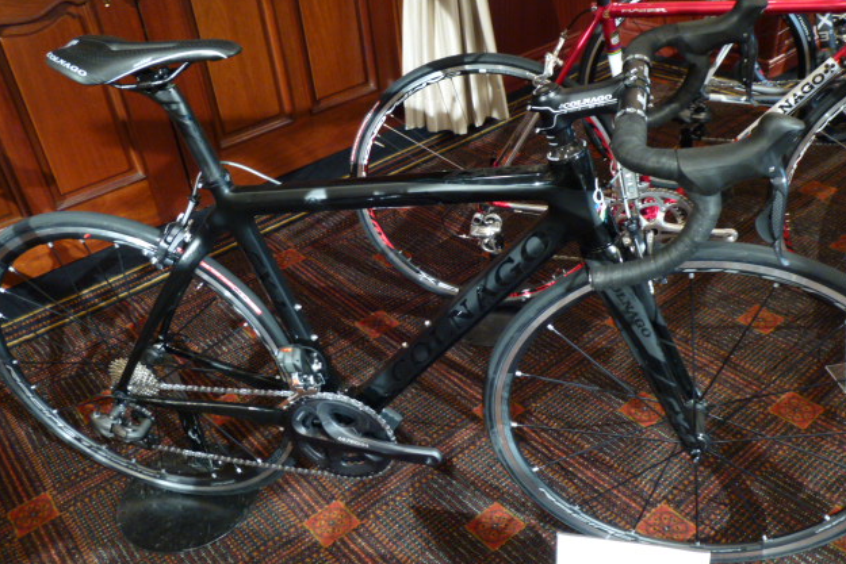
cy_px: 306
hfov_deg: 57.2
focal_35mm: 33
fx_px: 776
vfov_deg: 40.0
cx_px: 429
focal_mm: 5.6
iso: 400
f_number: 3.4
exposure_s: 1/8
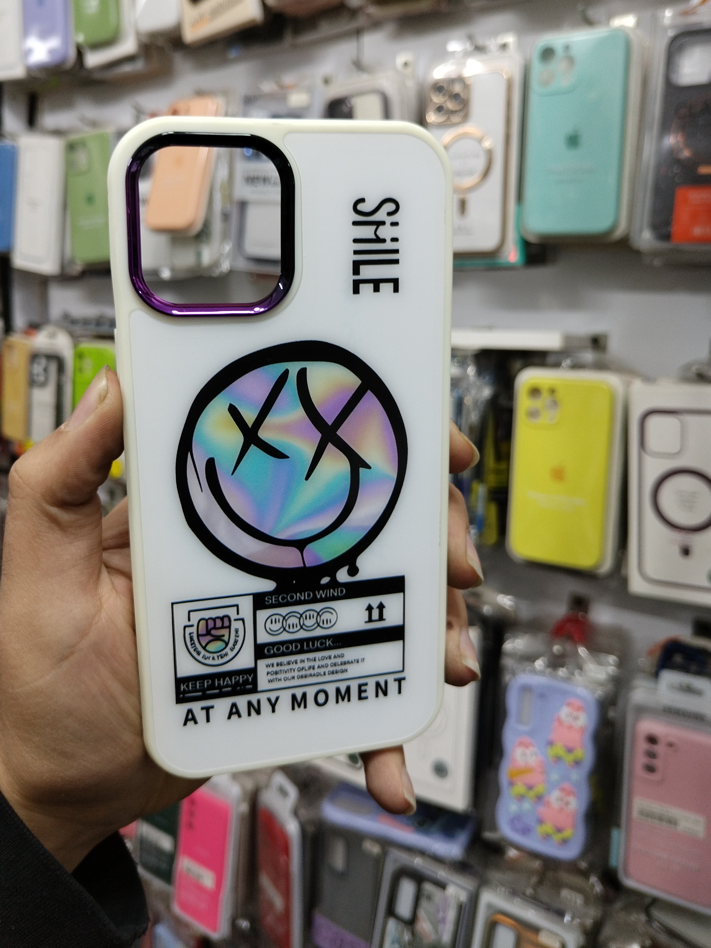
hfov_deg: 46.7
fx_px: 822
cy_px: 410
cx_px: 321
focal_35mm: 30
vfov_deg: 59.7
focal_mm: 4.7
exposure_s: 1/50
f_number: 1.8
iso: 200
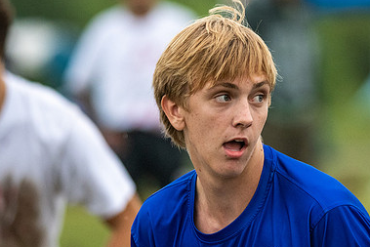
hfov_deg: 2.4
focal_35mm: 845
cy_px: 110
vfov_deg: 1.6
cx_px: 295
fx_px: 8688
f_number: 4
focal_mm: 300
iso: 1600
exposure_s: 1/2000
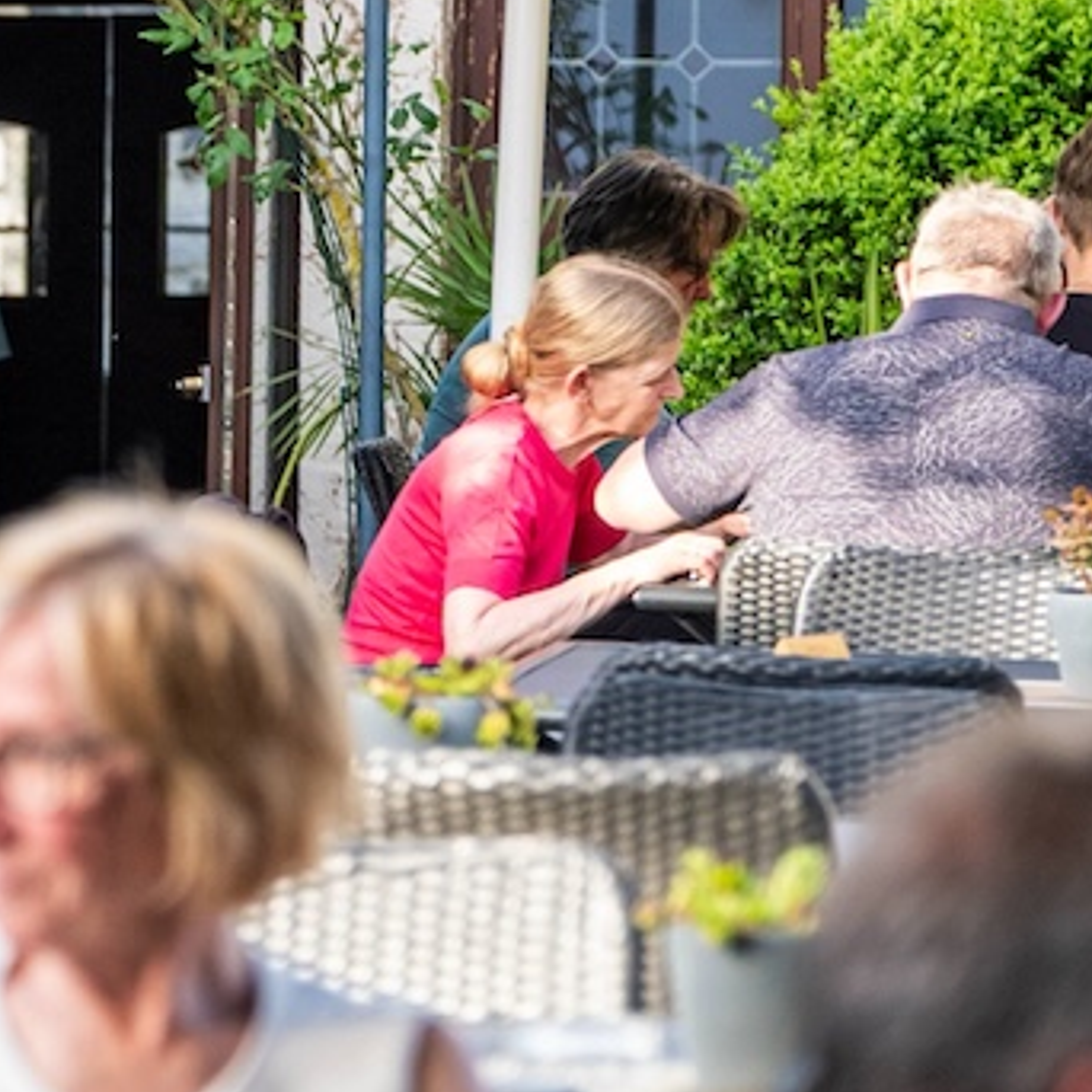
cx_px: -1603
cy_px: 964
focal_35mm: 334
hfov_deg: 5.1
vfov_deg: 5.2
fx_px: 11921
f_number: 2.2
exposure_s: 1/800
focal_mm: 70
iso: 640
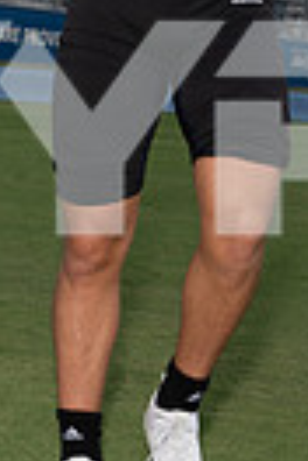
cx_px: 182
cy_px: -115
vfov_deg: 11.4
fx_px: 2271
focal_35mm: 177
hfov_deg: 7.8
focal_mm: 52
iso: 100
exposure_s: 1/250
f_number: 11
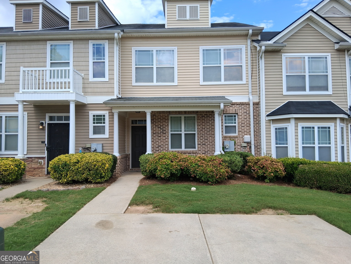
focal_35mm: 26
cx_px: 176
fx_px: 264
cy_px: 132
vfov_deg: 53.1
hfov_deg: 67.3
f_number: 1.8
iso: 25
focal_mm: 3.98
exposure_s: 1/338
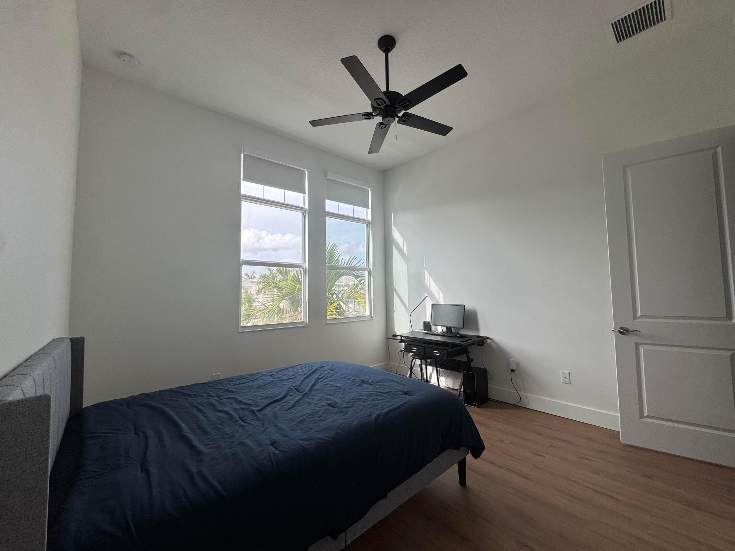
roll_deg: +0.7
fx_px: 297
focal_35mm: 14
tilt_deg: +3.8
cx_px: 368
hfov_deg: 102.1
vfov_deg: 85.7
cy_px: 276
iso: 40
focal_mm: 2.22
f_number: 2.2
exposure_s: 1/314
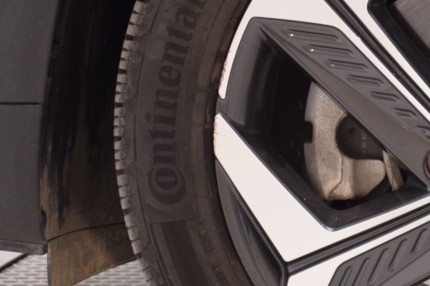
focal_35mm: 135
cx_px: 501
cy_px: 143
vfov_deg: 10.2
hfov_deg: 14.7
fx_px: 1612
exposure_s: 1/60
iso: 1000
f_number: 4.2
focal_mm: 30
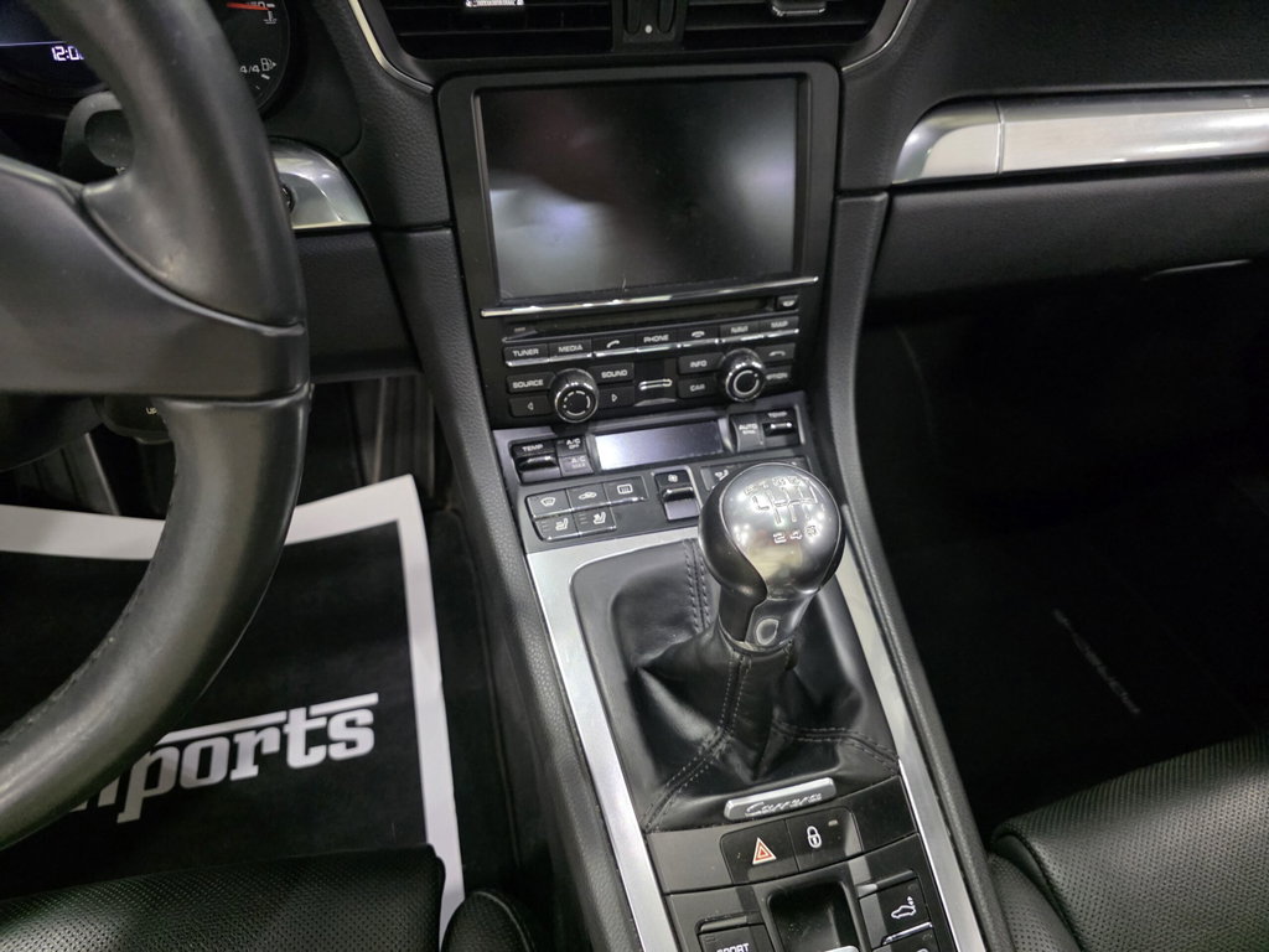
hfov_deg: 73.9
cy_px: 476
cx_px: 634
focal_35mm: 23
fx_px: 843
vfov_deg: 58.9
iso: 1600
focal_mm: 6.3
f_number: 1.7
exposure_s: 1/120
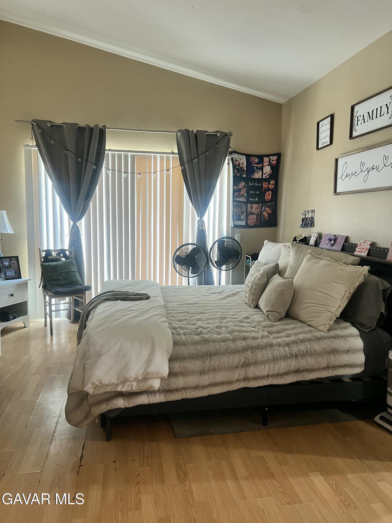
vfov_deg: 67.3
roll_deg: -2.3
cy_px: 262
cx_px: 196
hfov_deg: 53.1
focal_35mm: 26
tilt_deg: -6.2
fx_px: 393
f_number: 1.5
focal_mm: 5.7
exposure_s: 1/60
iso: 200
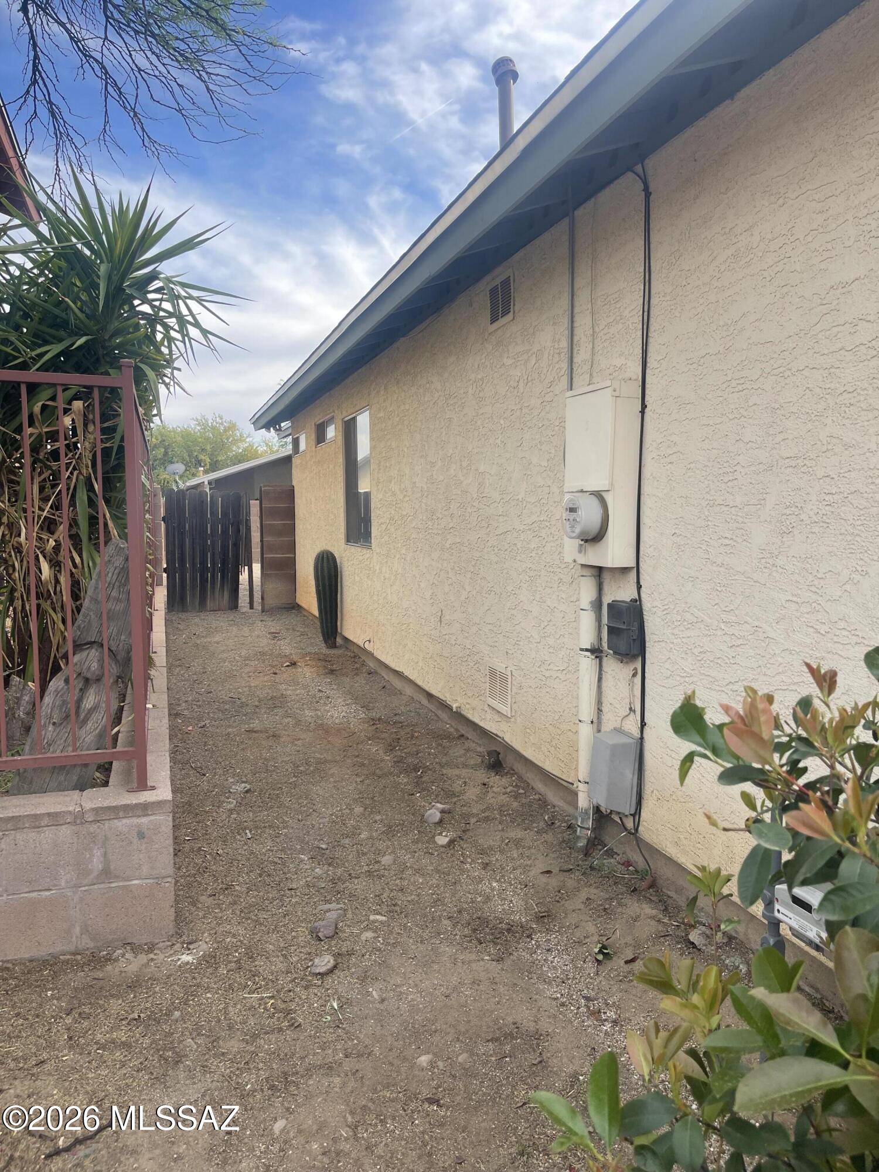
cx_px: 440
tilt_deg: -5.8
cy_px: 586
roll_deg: +0.4
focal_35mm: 25
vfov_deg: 69.4
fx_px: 846
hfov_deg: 54.9
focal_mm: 5.1
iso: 32
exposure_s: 1/969
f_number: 1.6
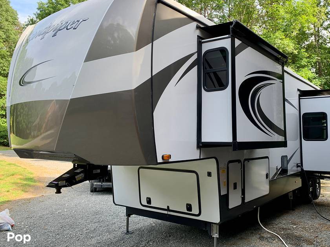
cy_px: 116
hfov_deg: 57.9
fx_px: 295
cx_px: 196
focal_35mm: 31
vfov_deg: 45.4
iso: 25
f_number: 1.8
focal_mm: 4.25
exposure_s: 1/271
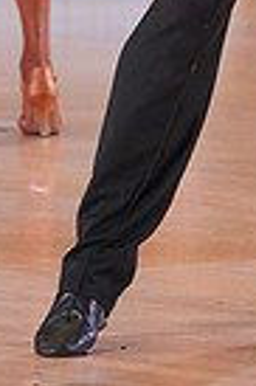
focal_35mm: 770
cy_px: -282
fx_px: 8234
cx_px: 392
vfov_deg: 2.7
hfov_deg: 1.8
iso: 4000
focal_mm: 182
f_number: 5.6
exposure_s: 1/400
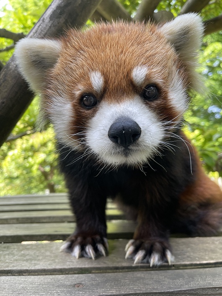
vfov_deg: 69.4
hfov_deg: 54.9
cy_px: 148
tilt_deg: +4.2
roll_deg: -2.0
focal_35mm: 25
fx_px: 214
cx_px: 111
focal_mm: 5.1
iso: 64
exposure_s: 1/121
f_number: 1.6
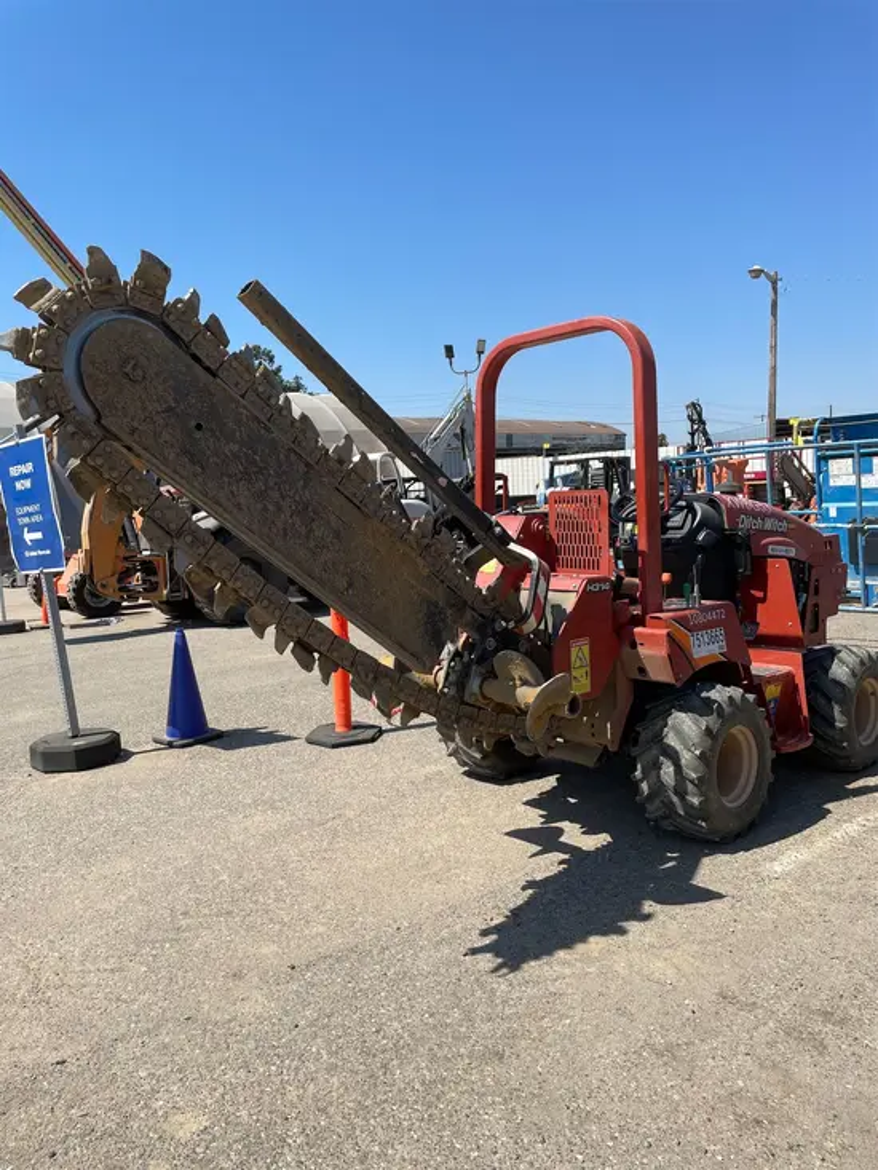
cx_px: 439
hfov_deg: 53.1
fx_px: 879
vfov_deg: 67.3
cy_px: 585
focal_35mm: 26
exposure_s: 1/3509
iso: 32
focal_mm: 4.2
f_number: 1.6
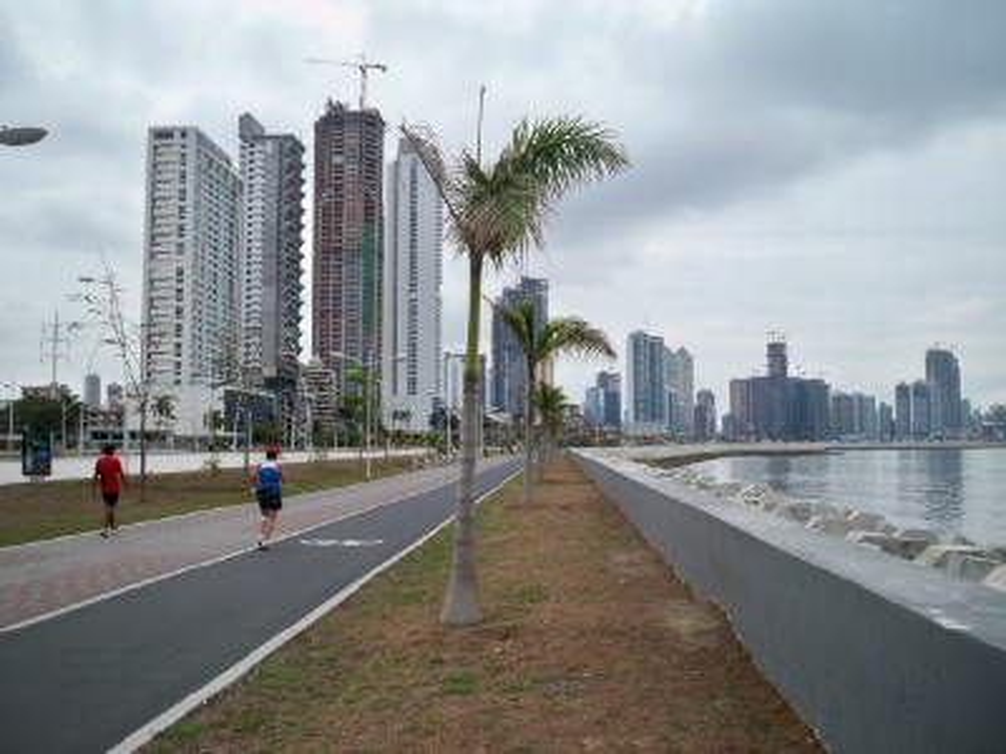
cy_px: 377
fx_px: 1017
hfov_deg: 52.6
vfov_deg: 40.7
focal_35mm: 35
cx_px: 503
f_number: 3.1
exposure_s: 1/500
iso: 64
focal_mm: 6.3
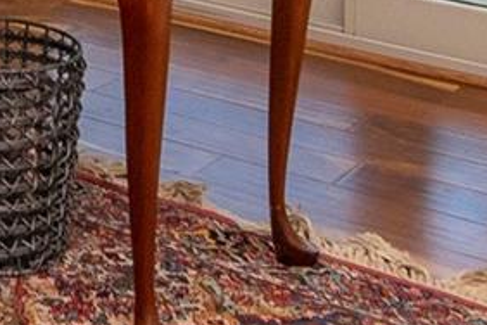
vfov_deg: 10.0
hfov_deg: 15.6
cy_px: -474
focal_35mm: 119
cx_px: -281
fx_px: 1610
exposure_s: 1/200
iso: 640
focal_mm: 14
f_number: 11
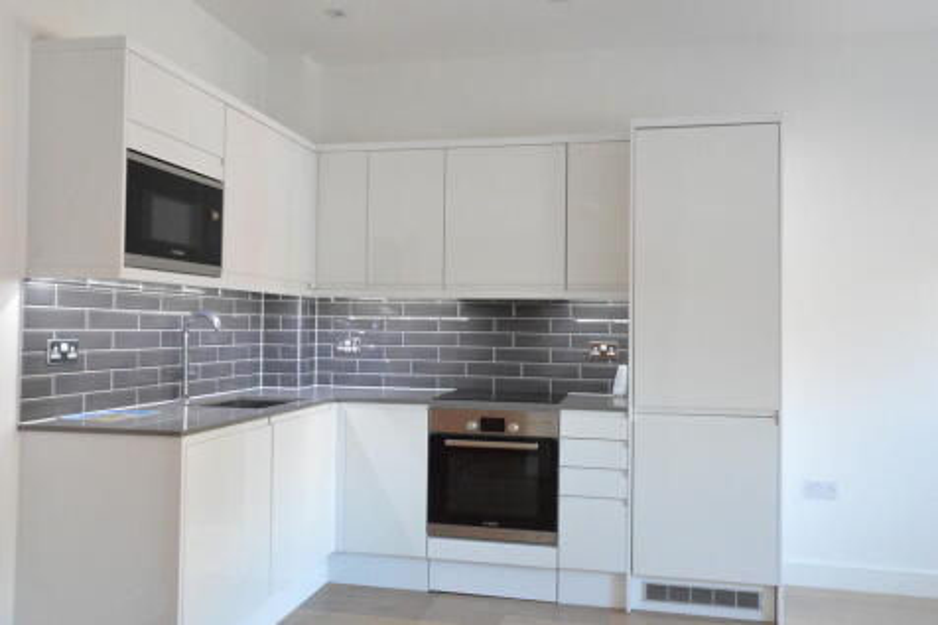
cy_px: 312
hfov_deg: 61.9
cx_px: 469
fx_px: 781
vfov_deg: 43.6
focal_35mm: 30
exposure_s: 1/30
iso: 5600
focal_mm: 20
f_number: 11
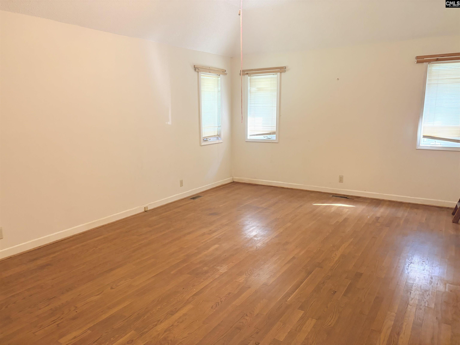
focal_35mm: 26
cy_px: 172
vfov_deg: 53.1
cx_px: 230
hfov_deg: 67.3
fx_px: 346
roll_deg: +0.5
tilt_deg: -9.4
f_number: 1.6
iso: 160
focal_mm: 5.96
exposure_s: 1/60
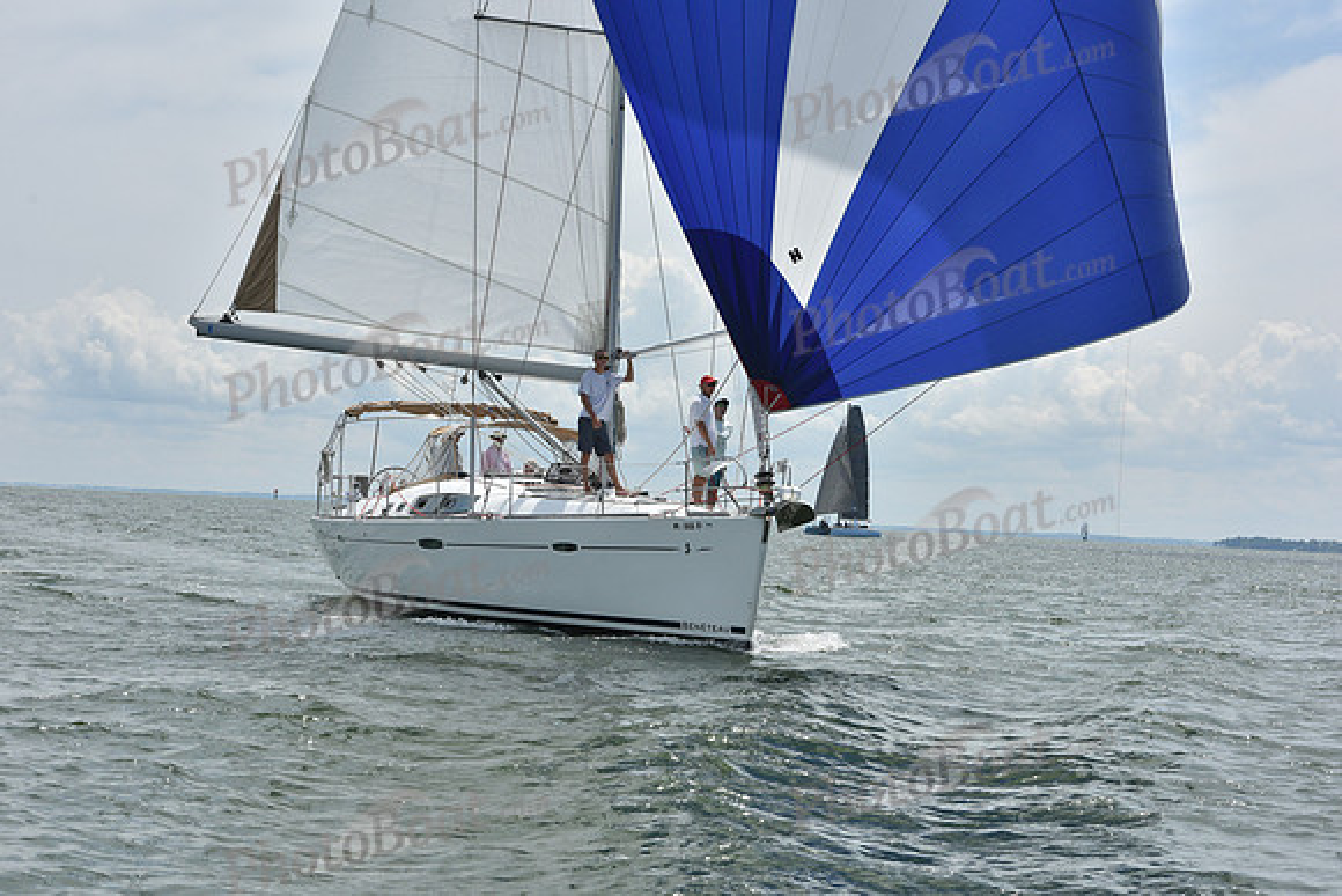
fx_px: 2908
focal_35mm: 78
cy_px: 448
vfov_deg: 17.5
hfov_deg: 26.0
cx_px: 671
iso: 320
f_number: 11
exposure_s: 1/1000
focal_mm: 78
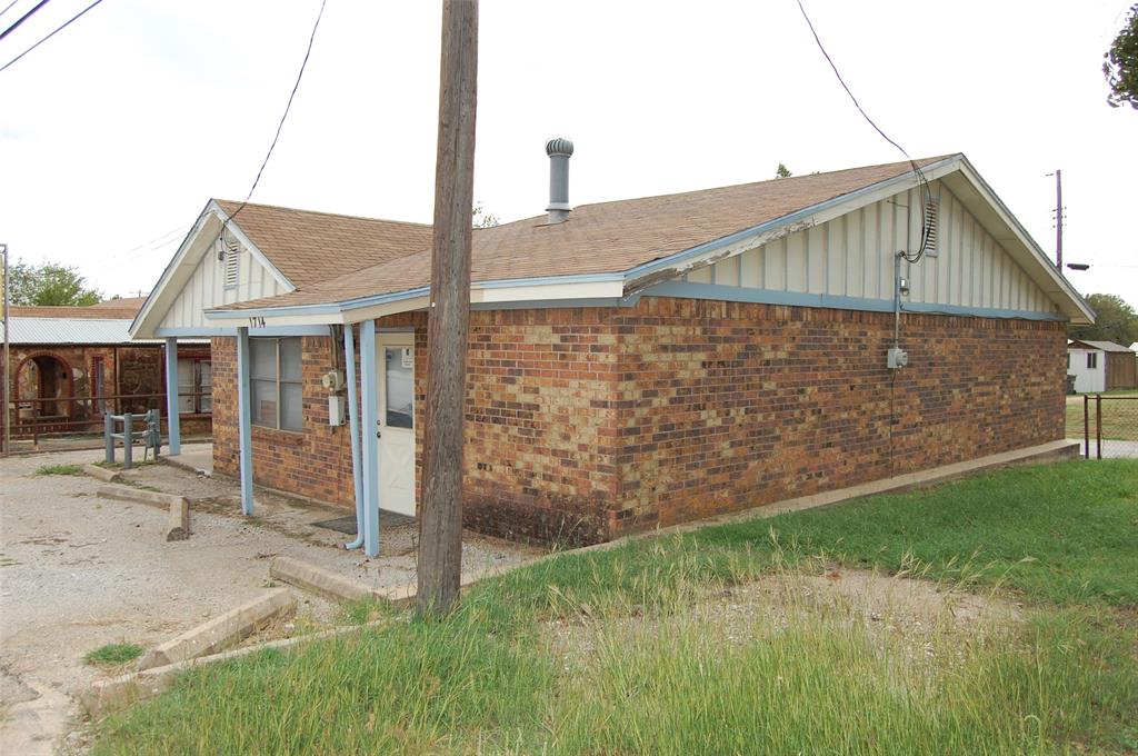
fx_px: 852
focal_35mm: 27
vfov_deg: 47.8
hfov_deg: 67.4
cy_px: 378
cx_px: 569
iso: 280
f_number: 5.6
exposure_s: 1/500
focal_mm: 18
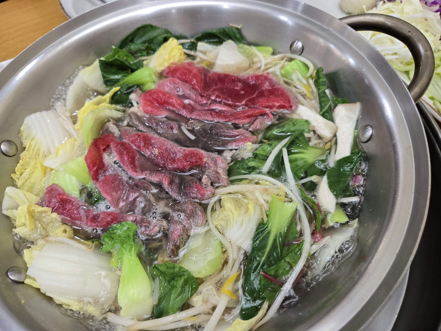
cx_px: 220
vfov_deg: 58.9
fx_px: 293
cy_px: 166
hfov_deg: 73.9
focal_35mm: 23
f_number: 1.8
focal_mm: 5.4
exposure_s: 1/120
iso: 200
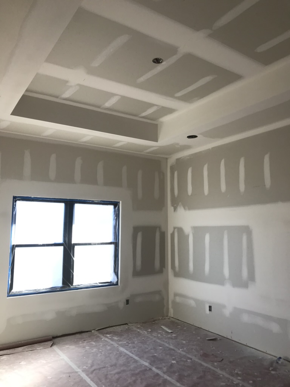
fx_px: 313
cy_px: 194
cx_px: 145
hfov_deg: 49.7
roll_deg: +0.2
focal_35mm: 28
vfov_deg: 63.4
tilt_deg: +6.6
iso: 25
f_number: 1.8
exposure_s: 1/120
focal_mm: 3.99
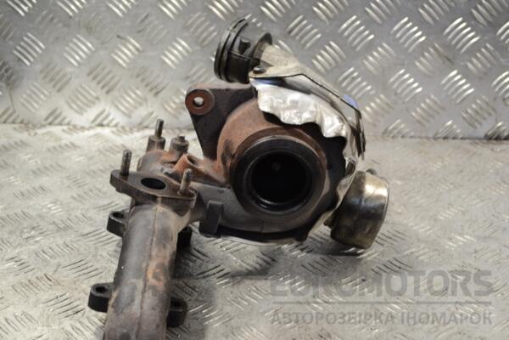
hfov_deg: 31.9
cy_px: 170
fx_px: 891
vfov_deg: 21.6
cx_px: 254
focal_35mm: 63
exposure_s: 1/30
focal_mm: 42
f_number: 5.3
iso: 280
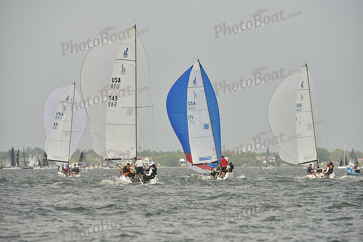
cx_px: 182
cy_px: 121
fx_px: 3429
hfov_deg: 6.1
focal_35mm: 340
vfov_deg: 4.0
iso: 320
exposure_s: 1/1250
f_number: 7.1
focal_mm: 340
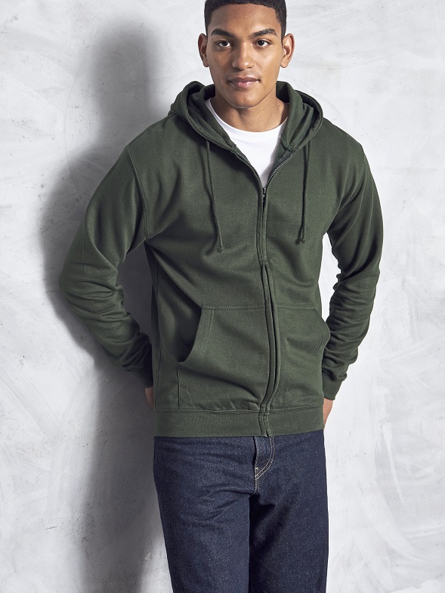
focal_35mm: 55
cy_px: 276
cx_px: 221
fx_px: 942
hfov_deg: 26.6
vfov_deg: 34.9
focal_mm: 50
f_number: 10
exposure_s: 1/160
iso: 250
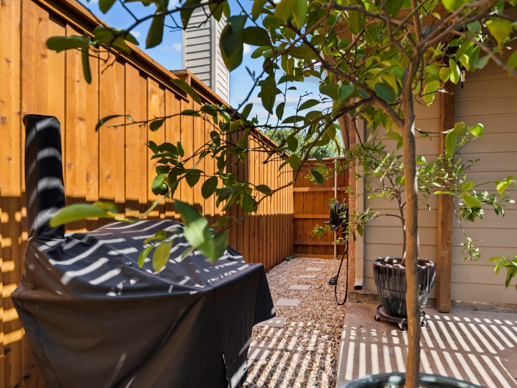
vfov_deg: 63.4
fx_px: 314
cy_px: 192
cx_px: 277
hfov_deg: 78.9
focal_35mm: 21
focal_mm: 19
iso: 800
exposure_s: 1/200
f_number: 5.6
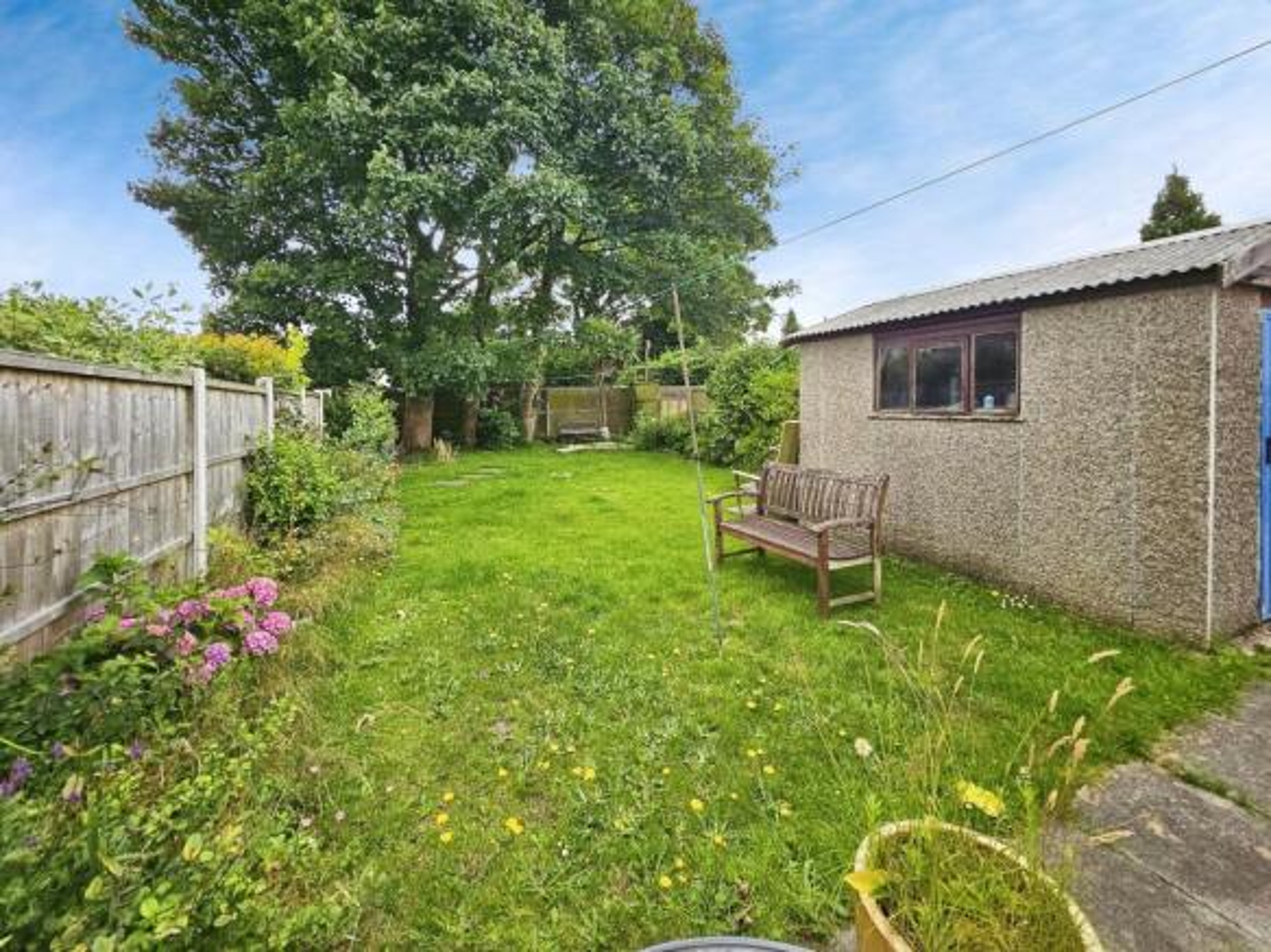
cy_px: 476
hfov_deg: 106.2
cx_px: 636
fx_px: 477
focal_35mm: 13
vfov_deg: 89.9
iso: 32
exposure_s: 1/340
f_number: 2.2
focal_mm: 1.7
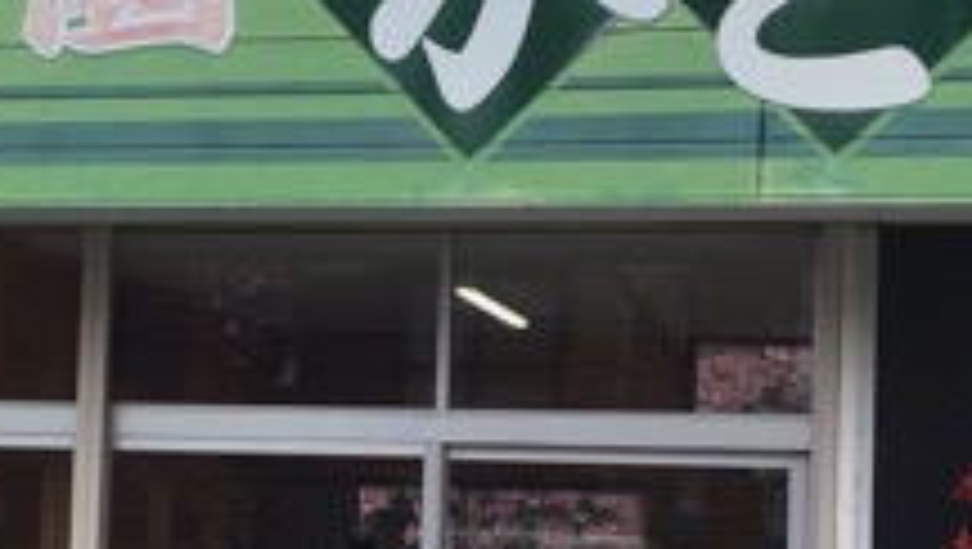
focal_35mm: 100
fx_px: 2580
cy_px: 392
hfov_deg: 21.0
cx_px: 148
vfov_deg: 12.1
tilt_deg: +3.9
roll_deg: -1.6
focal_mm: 3.3
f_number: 2.4
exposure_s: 1/519
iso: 25
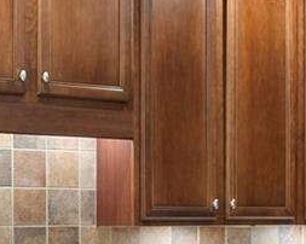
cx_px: 142
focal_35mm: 114
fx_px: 1032
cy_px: 230
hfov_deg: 16.9
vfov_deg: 13.4
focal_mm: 15
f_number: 11
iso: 100
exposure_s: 1.6
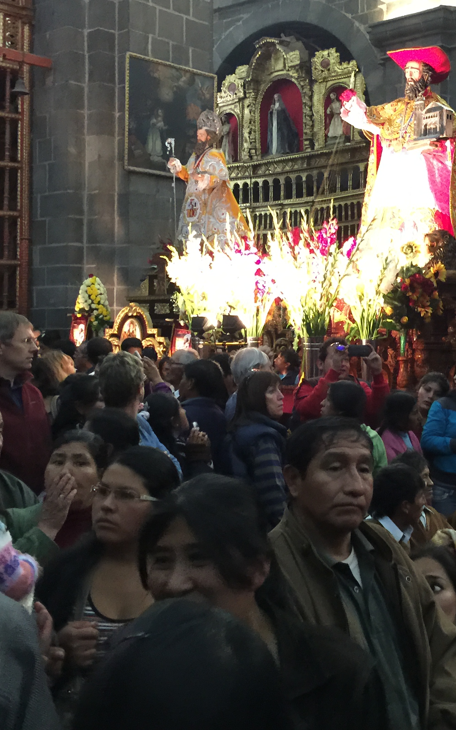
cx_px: 373
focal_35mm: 47
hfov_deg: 26.8
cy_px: 316
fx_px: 935
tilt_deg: +0.5
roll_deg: +0.7
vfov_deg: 42.6
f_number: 2.2
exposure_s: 1/4
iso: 100
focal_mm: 4.15
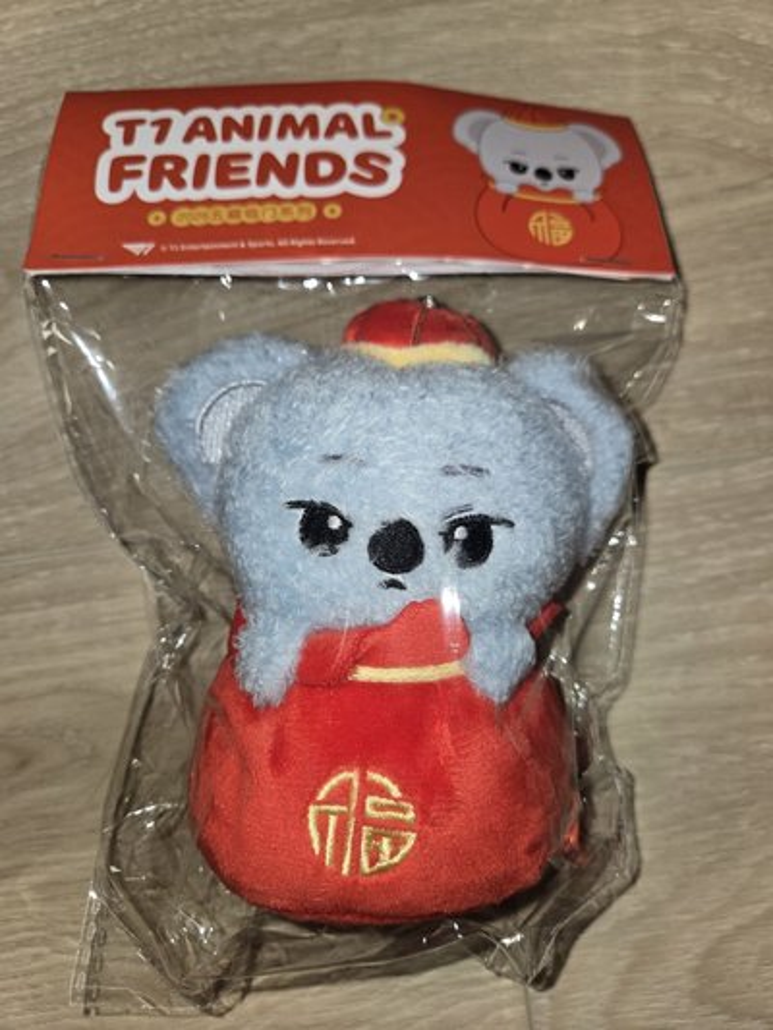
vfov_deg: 73.9
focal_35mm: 23
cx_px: 386
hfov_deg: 58.9
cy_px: 515
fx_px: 685
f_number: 1.8
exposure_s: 1/175
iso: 25
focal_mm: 5.4
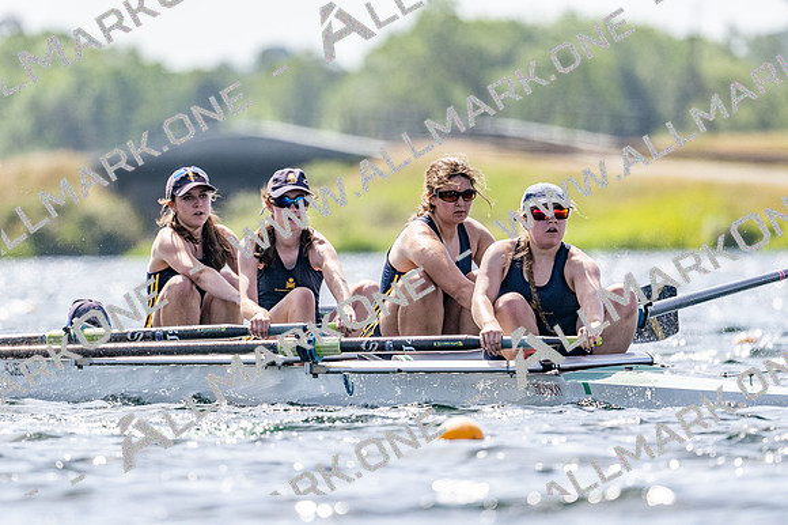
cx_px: 394
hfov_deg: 3.4
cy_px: 262
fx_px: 13125
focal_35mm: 600
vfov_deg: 2.3
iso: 250
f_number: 4.5
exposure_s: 1/2500
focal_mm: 400
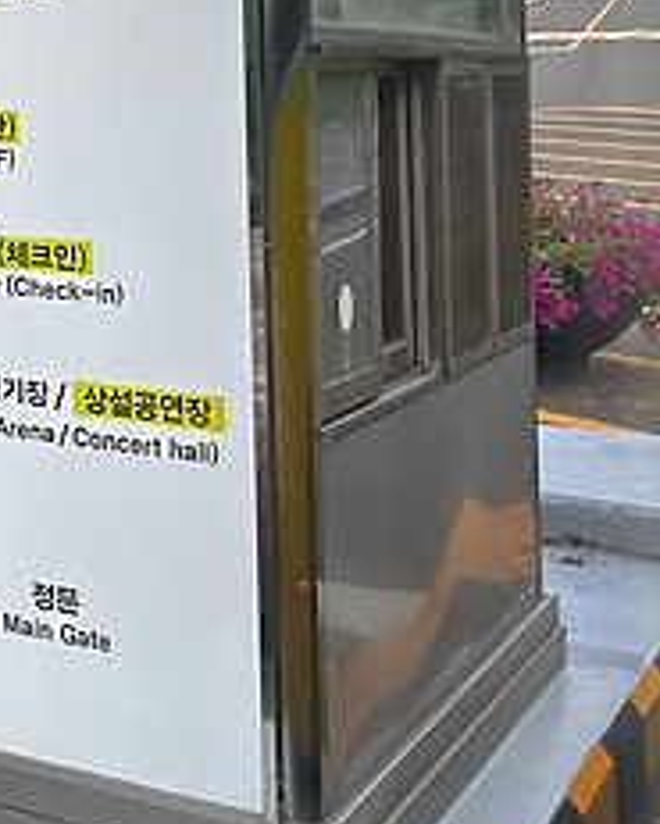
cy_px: 7
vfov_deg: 24.9
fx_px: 1781
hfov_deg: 17.8
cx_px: -450
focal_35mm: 73
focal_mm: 6.86
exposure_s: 1/200
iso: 64
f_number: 1.78
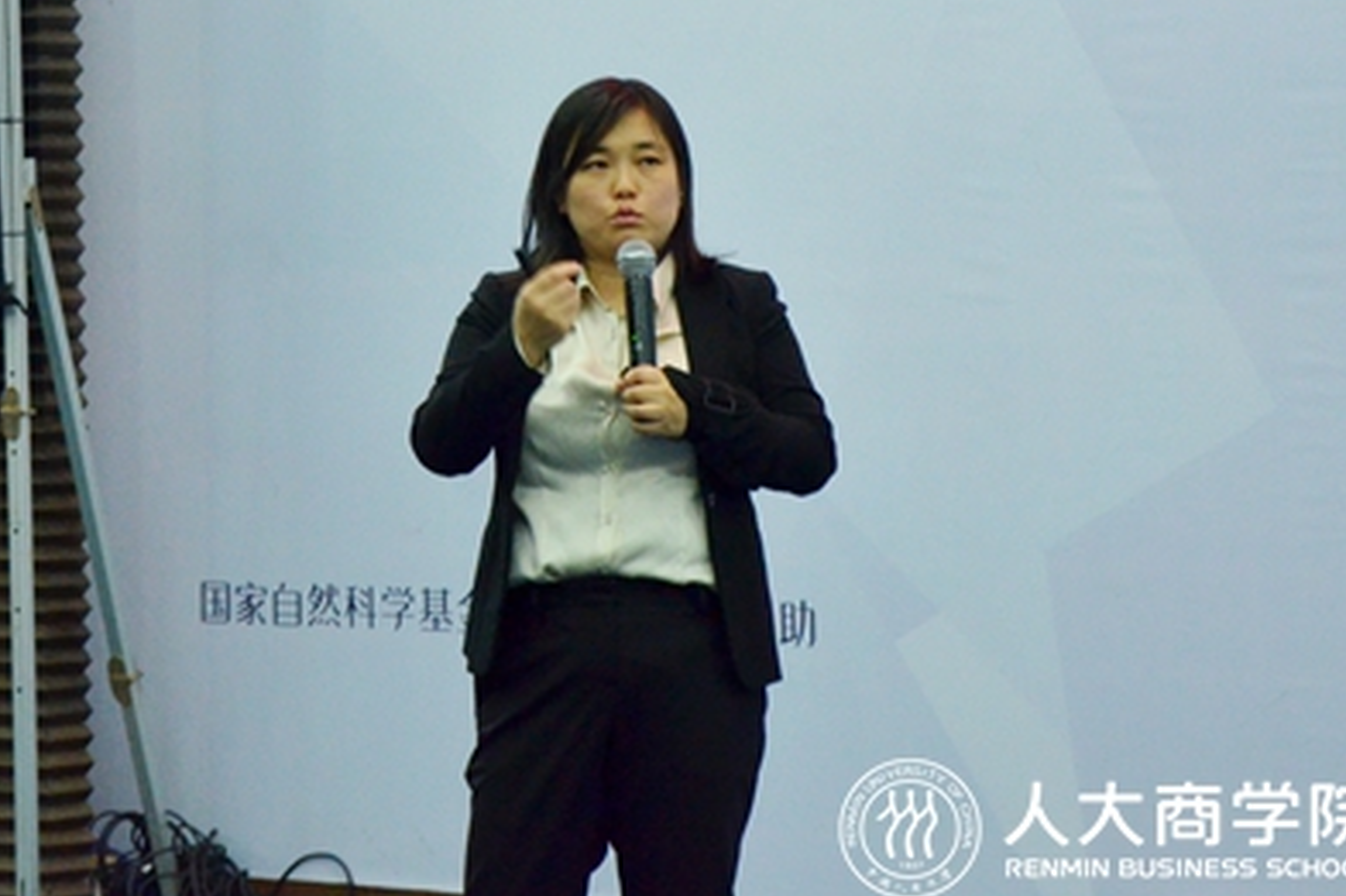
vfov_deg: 17.6
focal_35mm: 78
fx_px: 2899
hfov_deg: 26.1
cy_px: 398
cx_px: 621
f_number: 4.8
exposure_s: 1/100
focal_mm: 45
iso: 1250
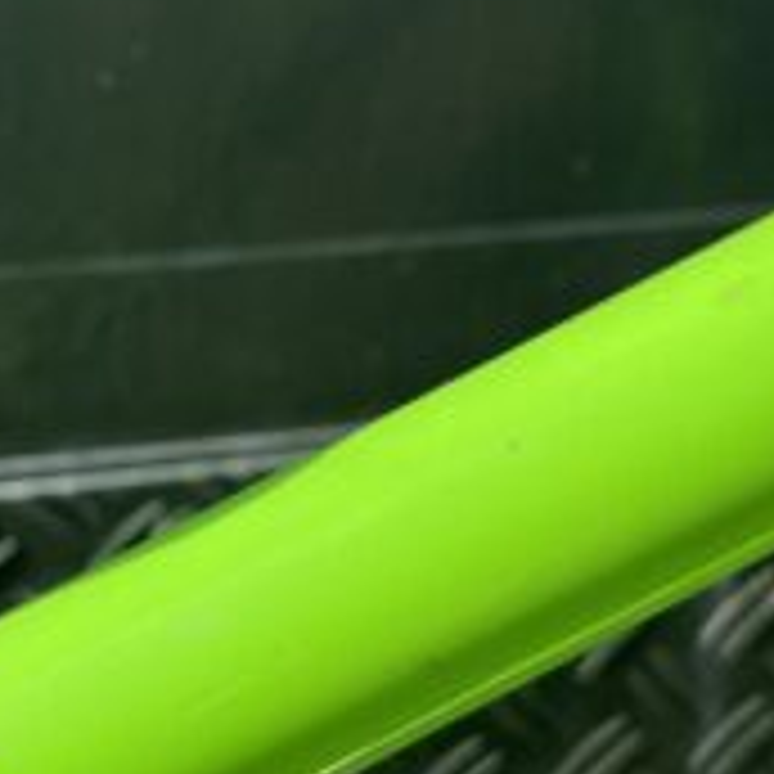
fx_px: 1619
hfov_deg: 26.8
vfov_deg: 26.6
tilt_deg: -26.3
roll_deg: +1.9
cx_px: 310
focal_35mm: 64
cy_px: 549
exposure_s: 1/1923
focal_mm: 5.1
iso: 50
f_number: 1.6
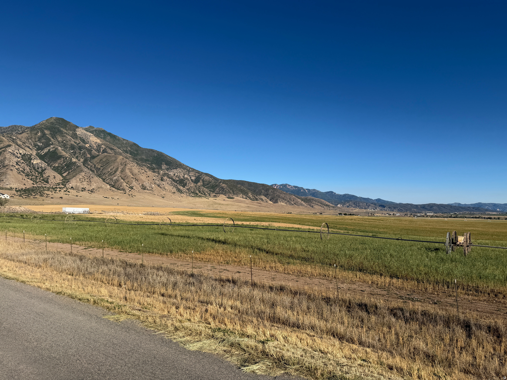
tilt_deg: +3.8
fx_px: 352
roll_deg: -1.8
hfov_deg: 71.6
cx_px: 254
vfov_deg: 56.8
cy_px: 190
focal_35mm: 24
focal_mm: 6.76
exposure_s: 1/6173
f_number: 1.78
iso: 80
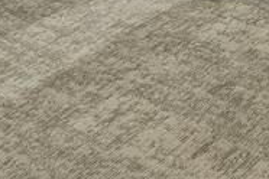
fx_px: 575
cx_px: 386
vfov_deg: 12.5
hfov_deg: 22.4
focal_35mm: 77
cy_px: -286
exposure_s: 1/2
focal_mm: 14
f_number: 6.3
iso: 250
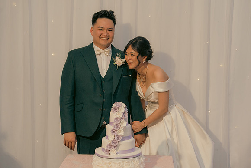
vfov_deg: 19.5
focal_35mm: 70
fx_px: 488
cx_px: 126
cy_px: 84
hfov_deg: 28.8
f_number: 3.5
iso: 2000
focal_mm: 70
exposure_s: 1/160
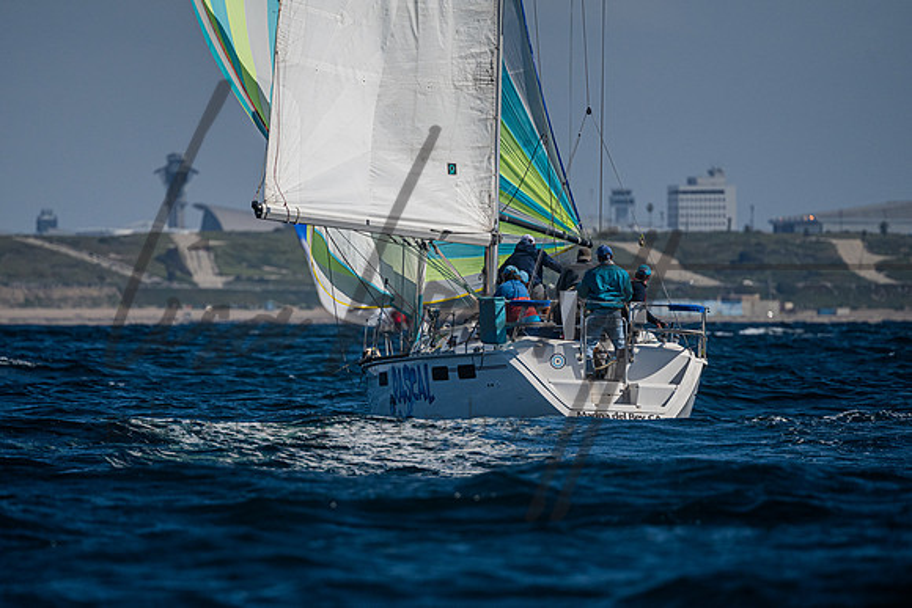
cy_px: 402
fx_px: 13946
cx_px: 447
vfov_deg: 2.5
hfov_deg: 3.7
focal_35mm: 550
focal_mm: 400
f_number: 5.6
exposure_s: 1/8000
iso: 400
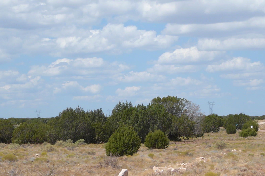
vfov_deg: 10.3
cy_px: 125
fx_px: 979
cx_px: 117
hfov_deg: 15.4
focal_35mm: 133
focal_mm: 11.1
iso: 100
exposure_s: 1/640
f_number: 5
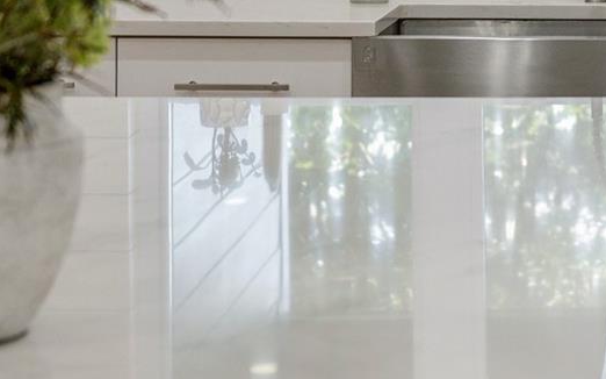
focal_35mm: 160
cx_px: 630
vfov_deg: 7.9
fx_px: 2642
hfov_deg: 12.9
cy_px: -359
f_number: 3.2
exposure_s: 1/320
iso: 320
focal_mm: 40
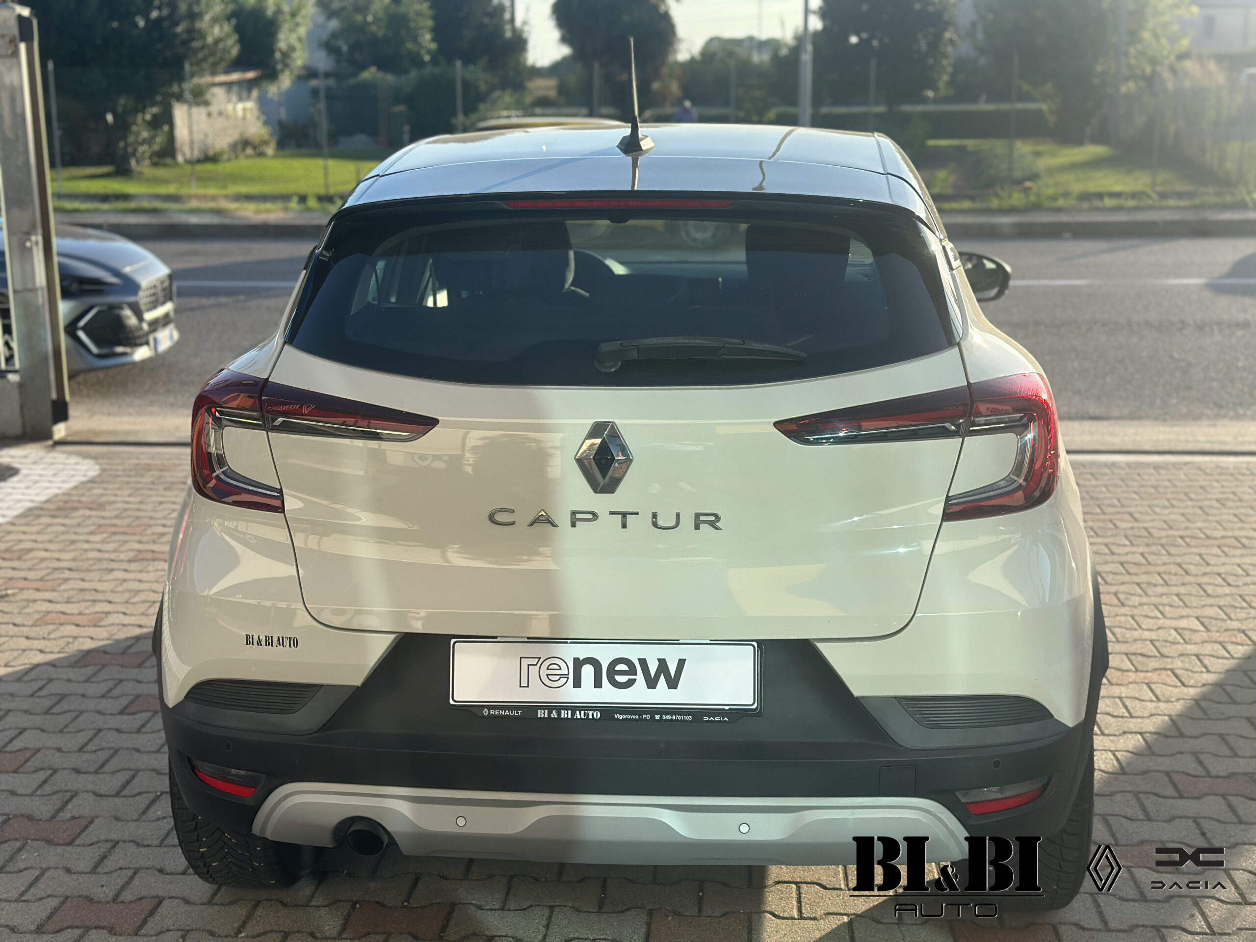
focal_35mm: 48
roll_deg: +0.4
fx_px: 1742
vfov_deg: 30.3
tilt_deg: -12.2
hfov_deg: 39.7
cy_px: 471
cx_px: 628
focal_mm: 6.86
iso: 80
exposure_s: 1/2890
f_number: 1.78
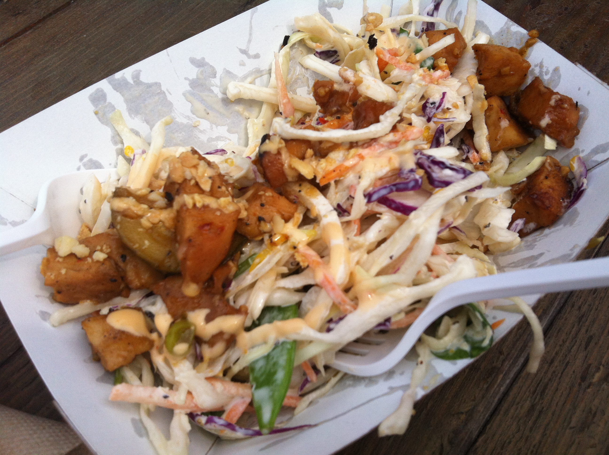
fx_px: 615
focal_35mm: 35
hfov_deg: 52.7
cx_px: 304
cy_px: 228
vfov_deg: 40.6
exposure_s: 1/1371
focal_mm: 3.85
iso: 80
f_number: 2.8
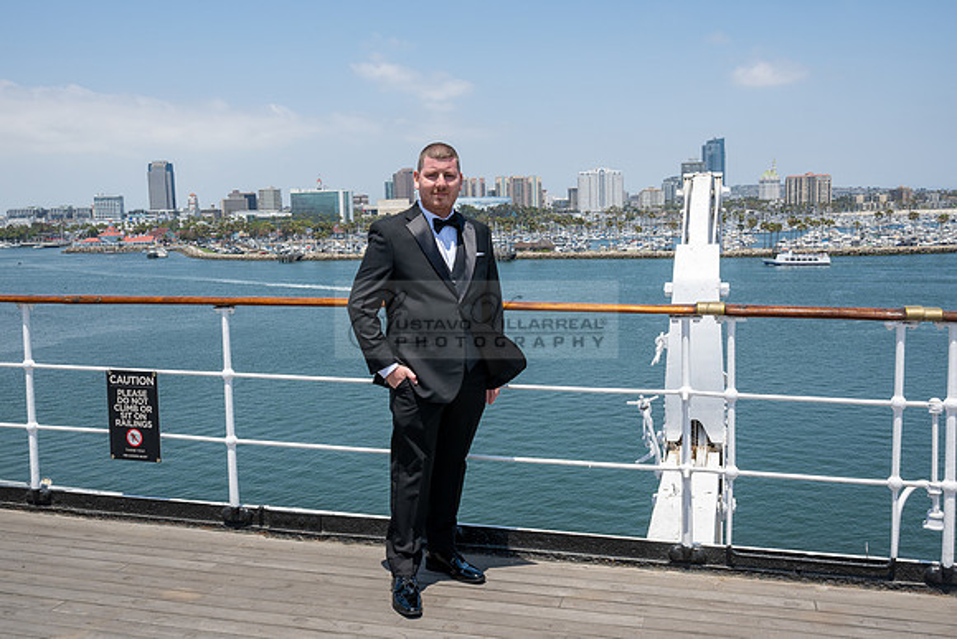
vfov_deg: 38.4
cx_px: 478
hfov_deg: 55.1
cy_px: 320
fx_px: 917
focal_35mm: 34
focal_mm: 34.5
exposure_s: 1/200
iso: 200
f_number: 13
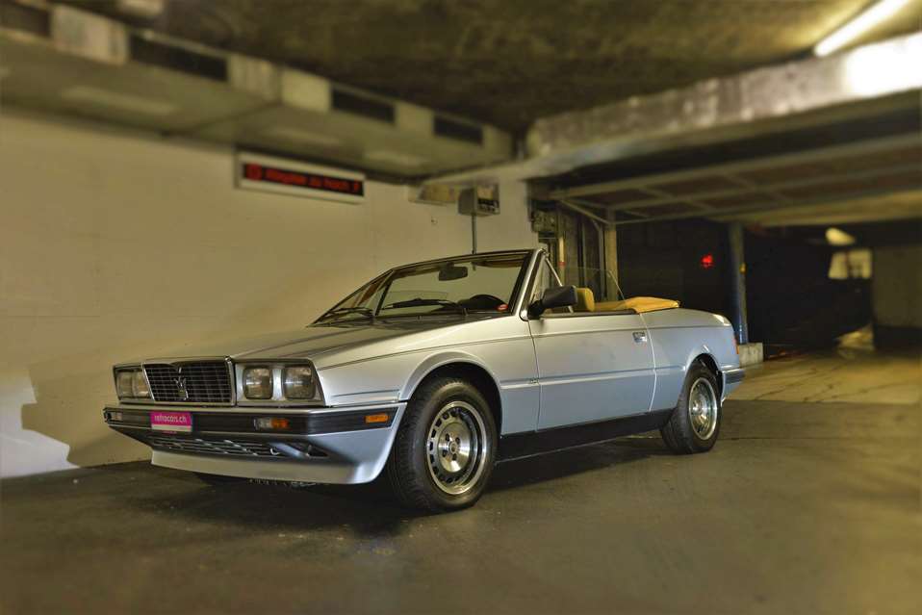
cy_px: 308
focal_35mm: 31
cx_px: 461
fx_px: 794
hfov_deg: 60.3
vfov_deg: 42.3
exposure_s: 1/50
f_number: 5
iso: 800
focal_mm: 31
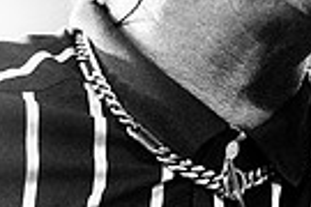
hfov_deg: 2.5
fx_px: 7066
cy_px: -2
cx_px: 272
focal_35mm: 818
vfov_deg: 1.7
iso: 6400
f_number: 2.8
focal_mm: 190
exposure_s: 1/2500
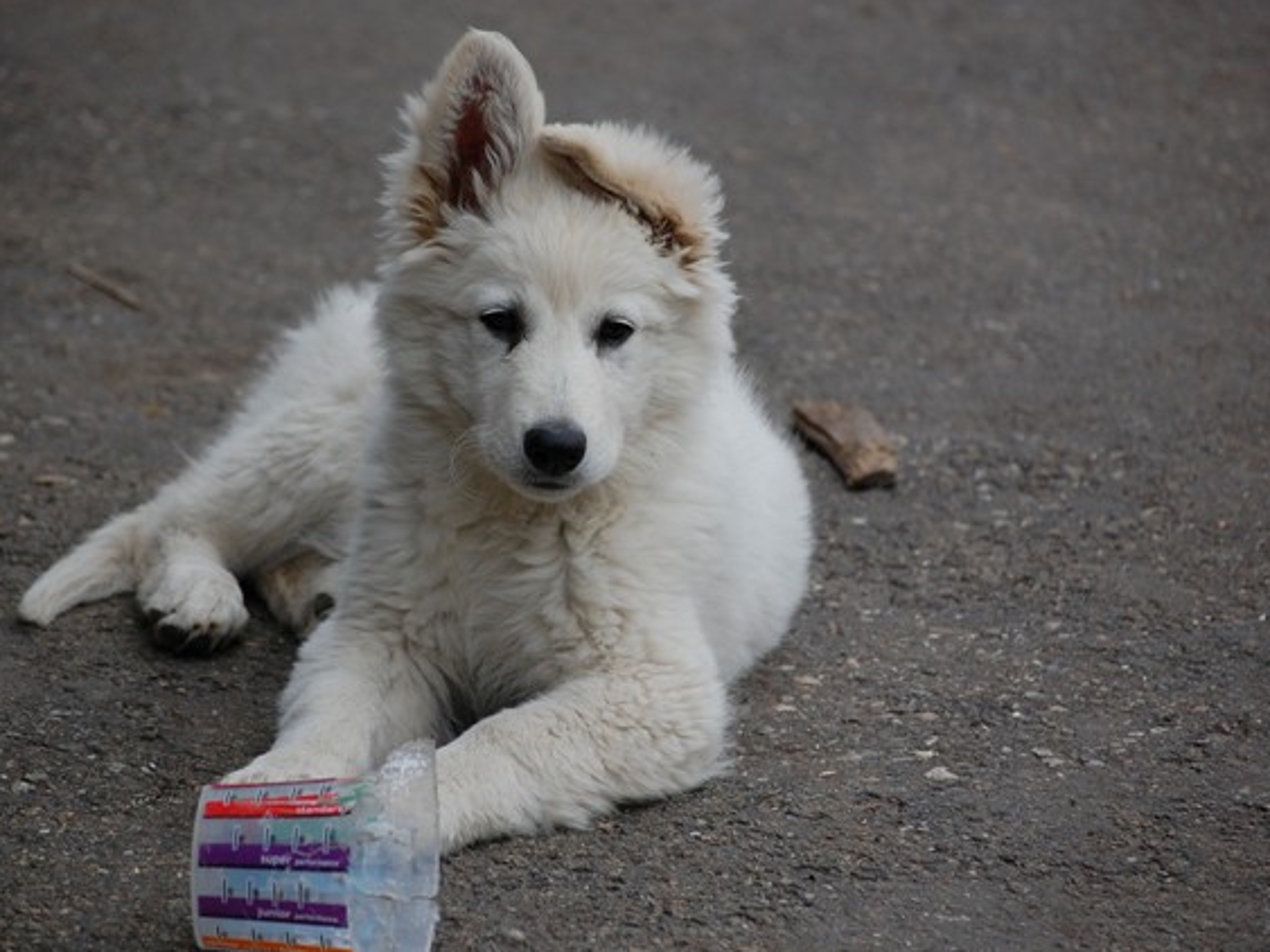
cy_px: 478
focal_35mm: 190
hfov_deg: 10.4
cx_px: 555
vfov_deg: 7.8
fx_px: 6969
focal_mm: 116
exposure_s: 1/640
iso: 400
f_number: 4.8
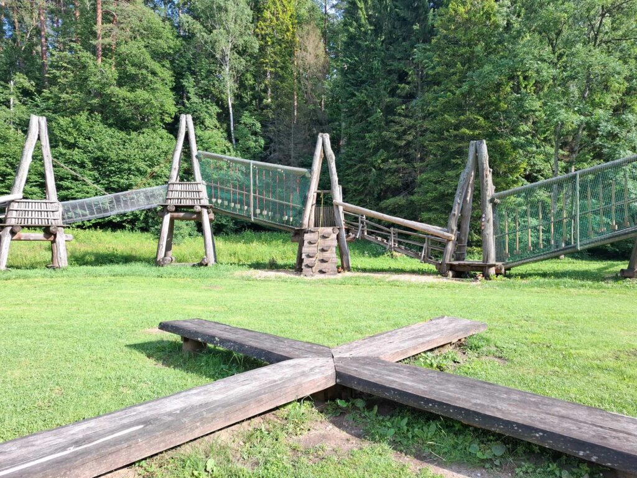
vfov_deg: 58.9
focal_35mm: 23
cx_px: 318
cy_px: 239
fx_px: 423
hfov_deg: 73.9
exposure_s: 1/491
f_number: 1.8
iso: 50
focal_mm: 5.54
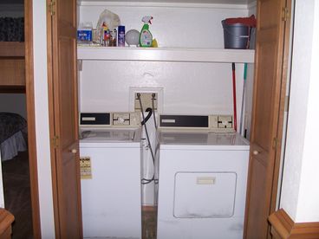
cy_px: 120
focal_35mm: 35
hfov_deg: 52.6
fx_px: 323
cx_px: 160
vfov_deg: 40.7
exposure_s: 1/60
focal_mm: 6
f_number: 2.8
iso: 80
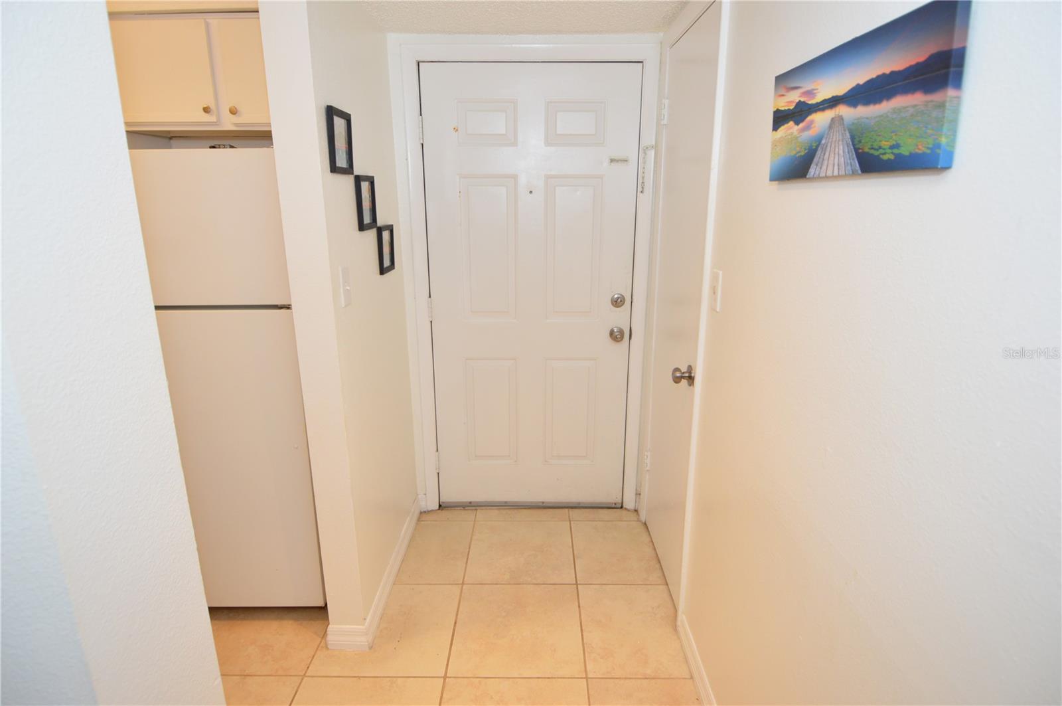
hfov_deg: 90.1
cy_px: 353
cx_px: 531
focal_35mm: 18
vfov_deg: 67.3
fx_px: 530
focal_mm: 12
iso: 400
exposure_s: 1/80
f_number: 4.5
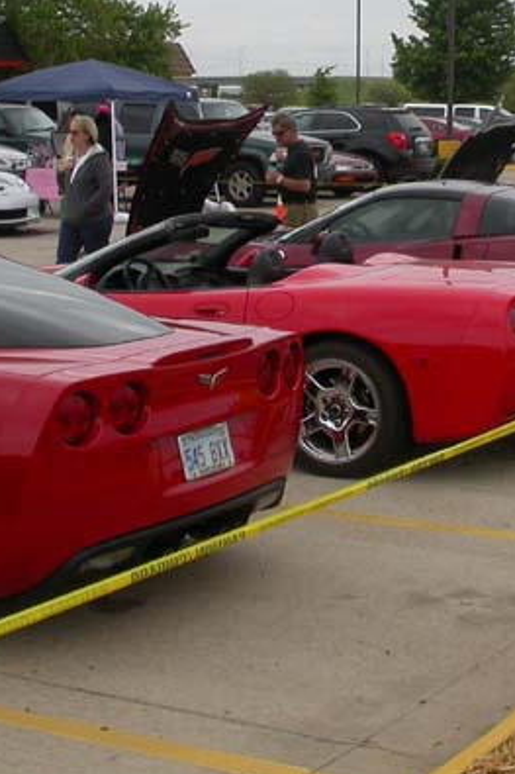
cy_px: 194
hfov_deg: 17.0
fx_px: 1718
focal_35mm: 80
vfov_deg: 25.1
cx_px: 366
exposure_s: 1/266
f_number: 6.7
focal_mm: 7.85
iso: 100
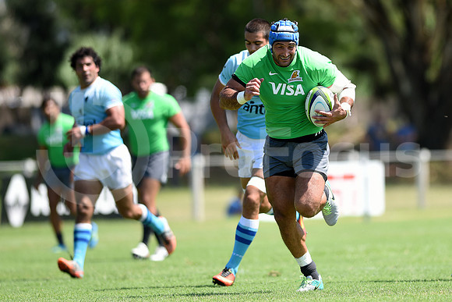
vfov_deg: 4.6
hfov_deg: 6.9
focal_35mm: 300
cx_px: 226
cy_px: 151
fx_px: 3767
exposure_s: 1/1600
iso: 200
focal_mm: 300
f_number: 2.8
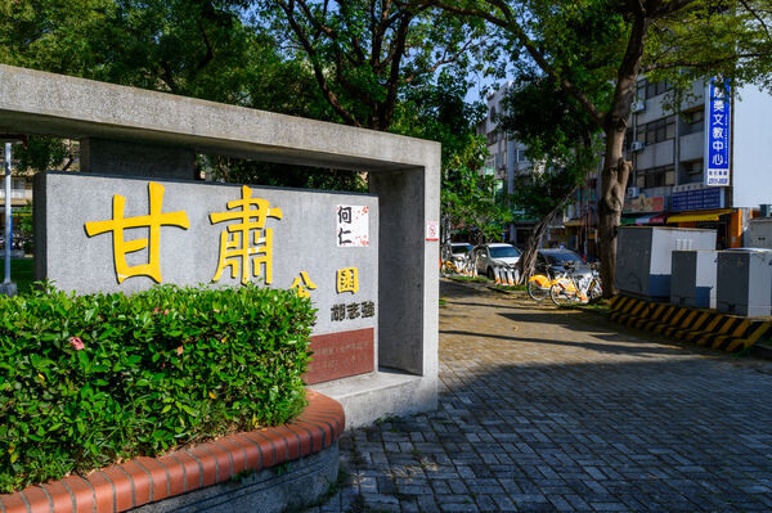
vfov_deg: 52.1
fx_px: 525
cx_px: 386
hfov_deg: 72.7
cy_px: 256
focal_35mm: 24
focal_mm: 24.5
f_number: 10
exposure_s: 1/250
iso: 160
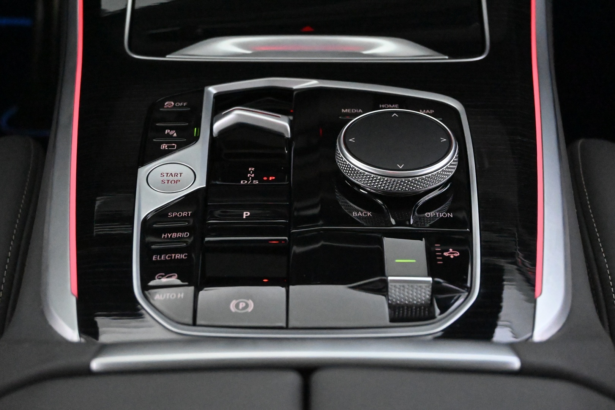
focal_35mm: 62
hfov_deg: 32.6
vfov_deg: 22.1
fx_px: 1051
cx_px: 308
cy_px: 205
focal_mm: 41
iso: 18000
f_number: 5.6
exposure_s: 1/60
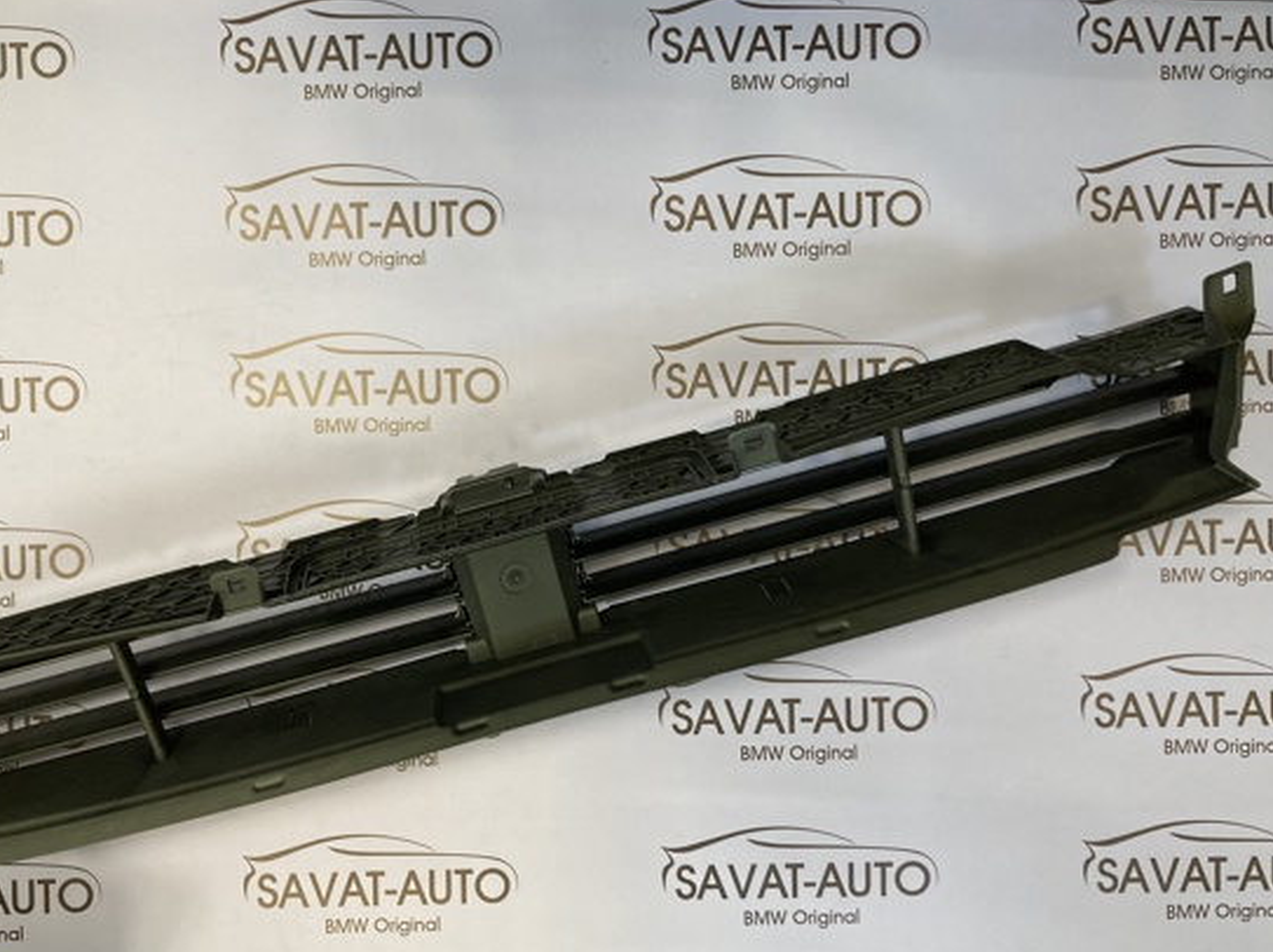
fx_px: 1212
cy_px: 548
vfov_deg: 42.8
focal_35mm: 33
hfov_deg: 55.2
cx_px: 537
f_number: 1.8
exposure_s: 1/60
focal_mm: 3.99
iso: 125
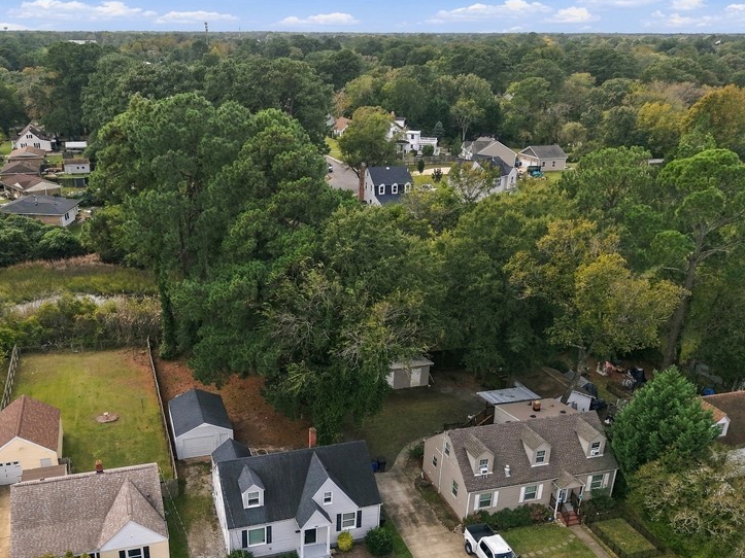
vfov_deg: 41.3
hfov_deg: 53.6
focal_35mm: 34
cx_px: 296
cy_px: 368
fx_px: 732
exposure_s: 1/6000
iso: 330
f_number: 1.8
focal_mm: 8.7
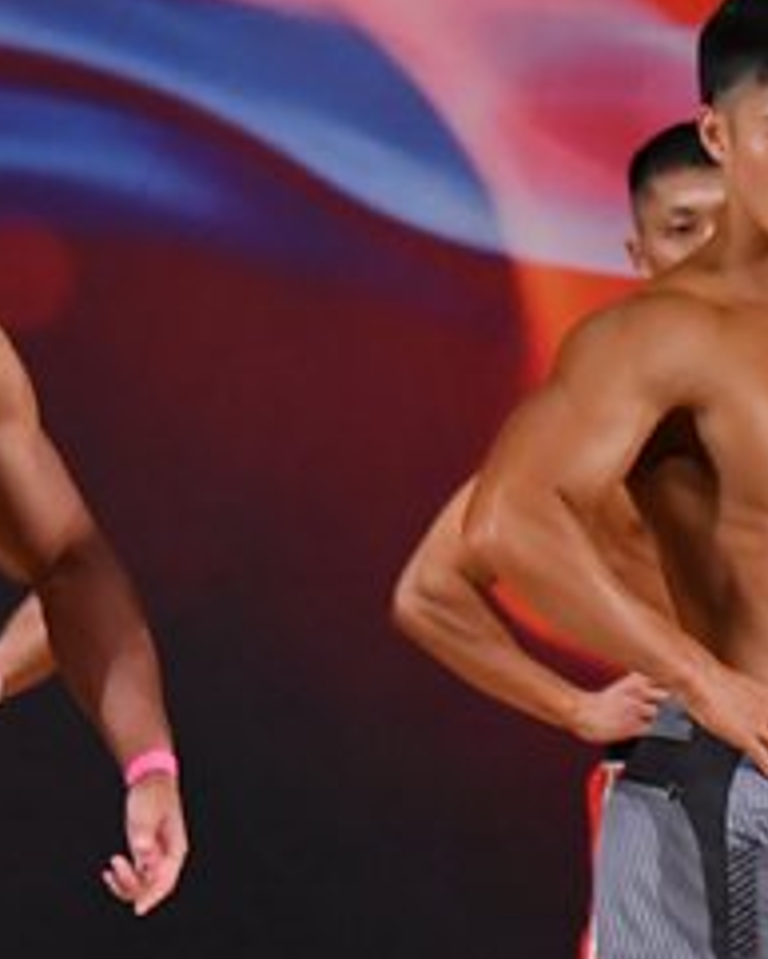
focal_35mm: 679
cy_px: 860
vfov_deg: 2.8
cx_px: 1084
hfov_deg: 2.3
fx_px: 19280
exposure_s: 1/400
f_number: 5.6
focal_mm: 150
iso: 3200
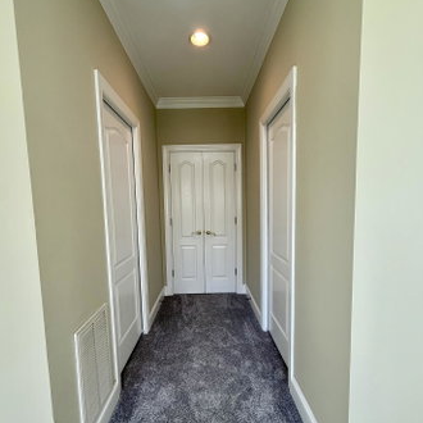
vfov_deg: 80.6
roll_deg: +0.6
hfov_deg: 80.7
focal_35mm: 18
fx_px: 249
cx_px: 208
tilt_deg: -5.4
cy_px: 229
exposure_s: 1/120
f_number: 2.2
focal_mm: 2.22
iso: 125
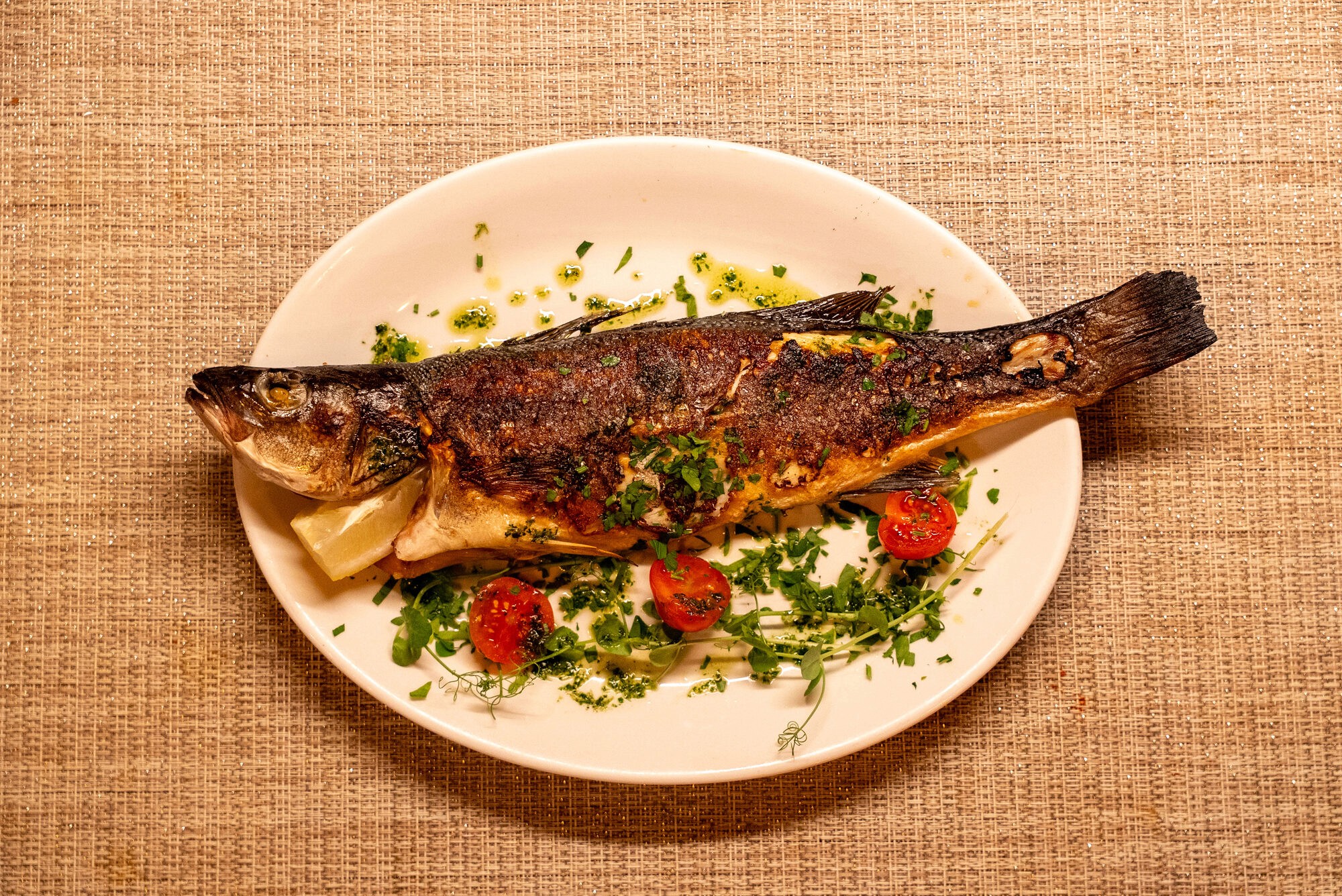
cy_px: 448
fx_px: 1958
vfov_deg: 25.8
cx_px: 671
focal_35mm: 52
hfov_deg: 37.8
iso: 4000
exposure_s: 1/160
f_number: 4.5
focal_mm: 52.5
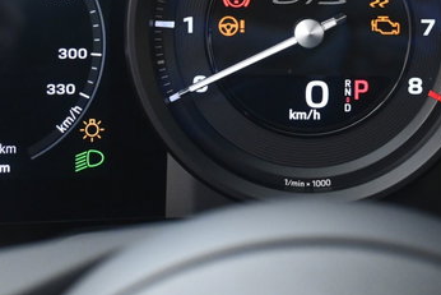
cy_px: 17
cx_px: 305
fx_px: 1122
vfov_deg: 14.8
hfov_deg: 22.1
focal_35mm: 92
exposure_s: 1/20
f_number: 4.5
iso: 2000
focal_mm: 27.5
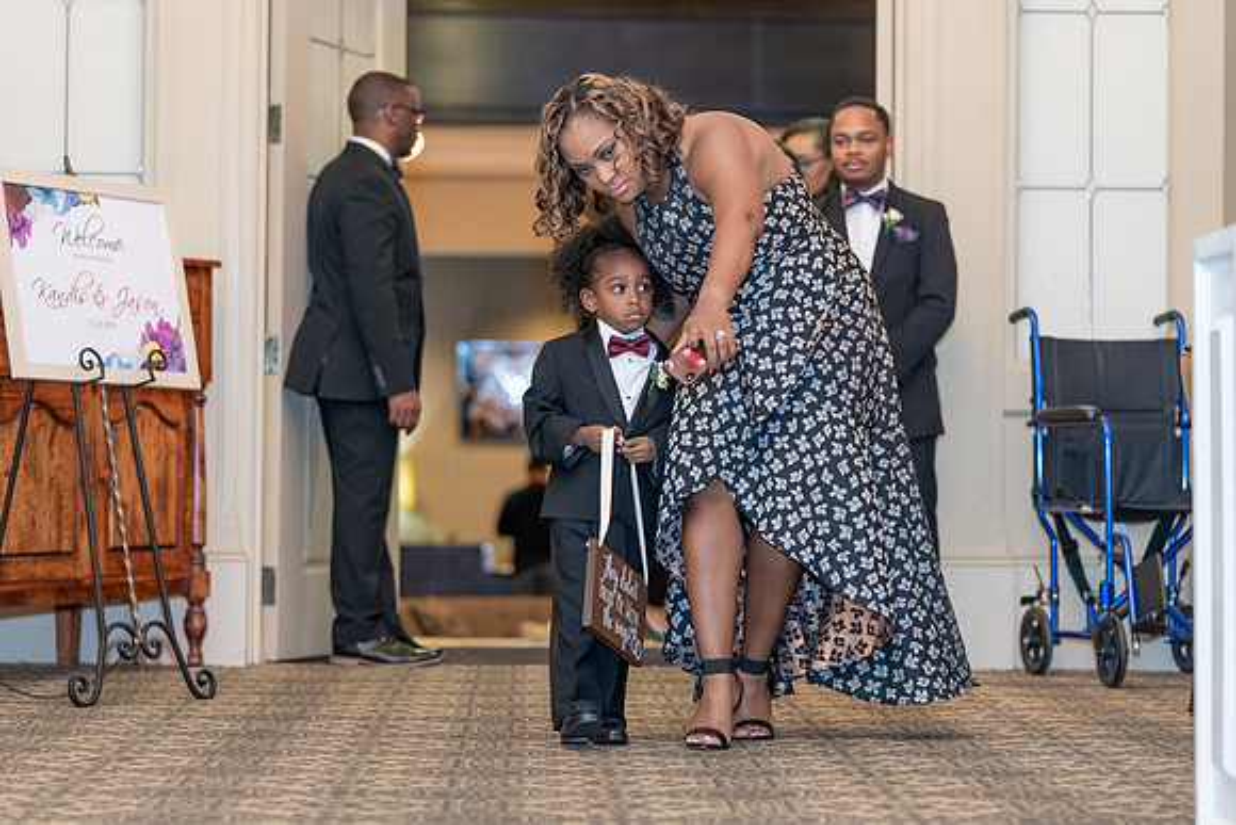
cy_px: 412
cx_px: 618
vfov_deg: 13.8
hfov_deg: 20.6
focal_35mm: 99
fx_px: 3404
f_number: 2.8
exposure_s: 1/250
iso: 2000
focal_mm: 99
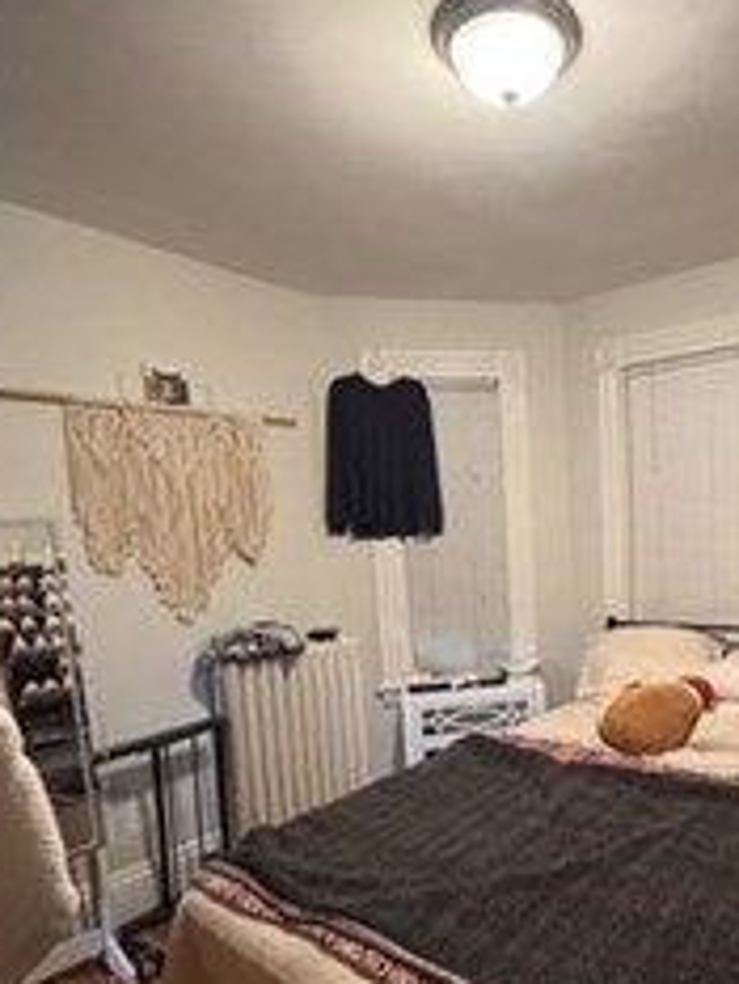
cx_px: 570
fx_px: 683
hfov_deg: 53.8
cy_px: 595
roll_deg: +3.0
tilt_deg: -5.3
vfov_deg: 70.7
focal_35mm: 24
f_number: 2.2
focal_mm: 2.22
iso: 1000
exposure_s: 1/60
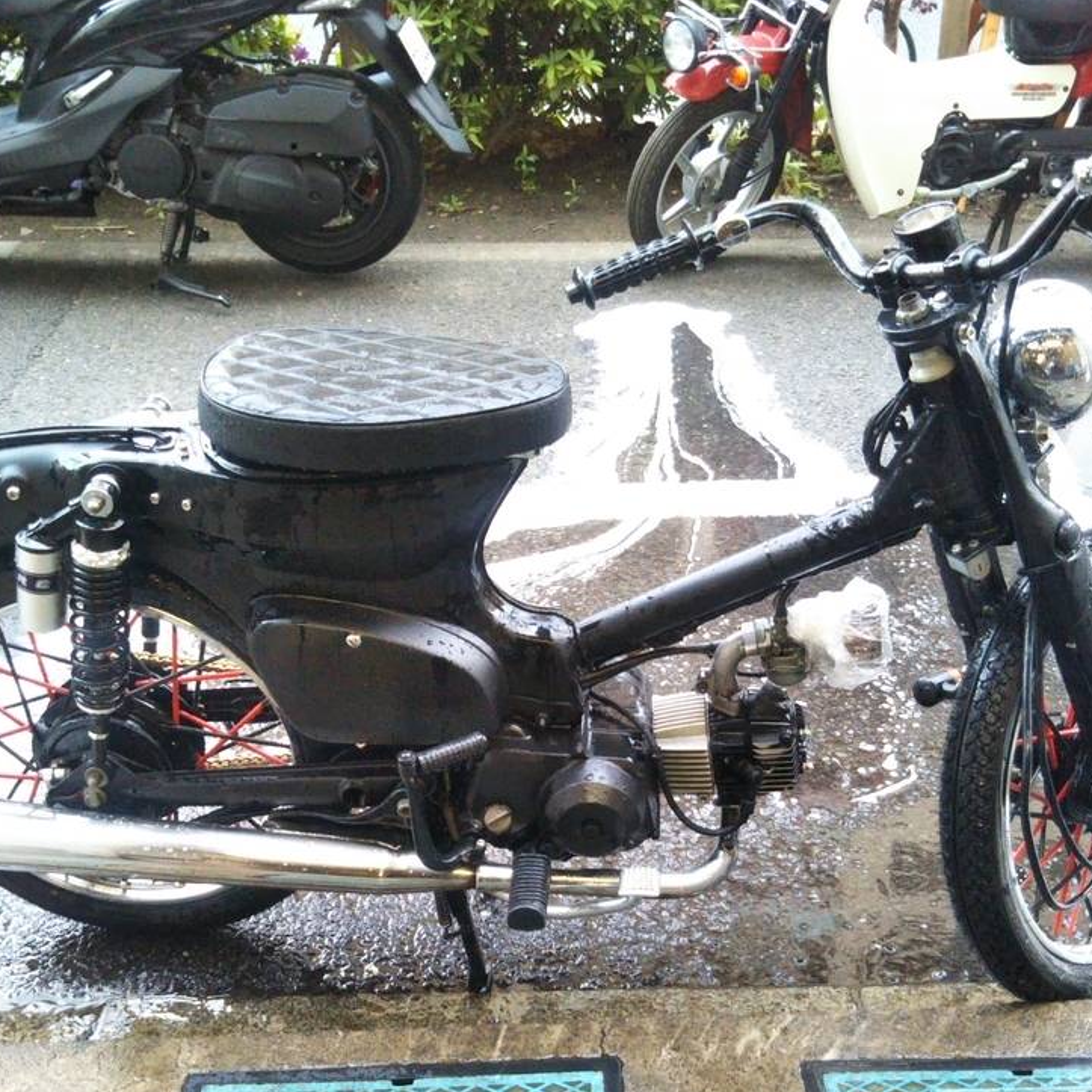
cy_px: 651
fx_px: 1570
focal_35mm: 44
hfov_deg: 38.3
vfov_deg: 38.2
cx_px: 533
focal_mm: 4
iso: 220
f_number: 2.2
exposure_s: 1/46
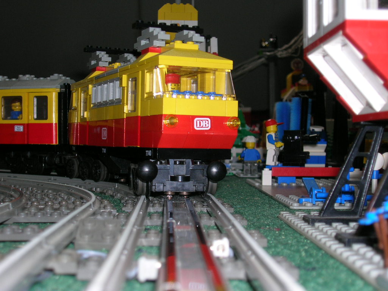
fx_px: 650
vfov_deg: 25.2
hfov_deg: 33.2
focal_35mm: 58
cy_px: 146
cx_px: 194
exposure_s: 1/60.1
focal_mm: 9.7
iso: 50
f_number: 3.5
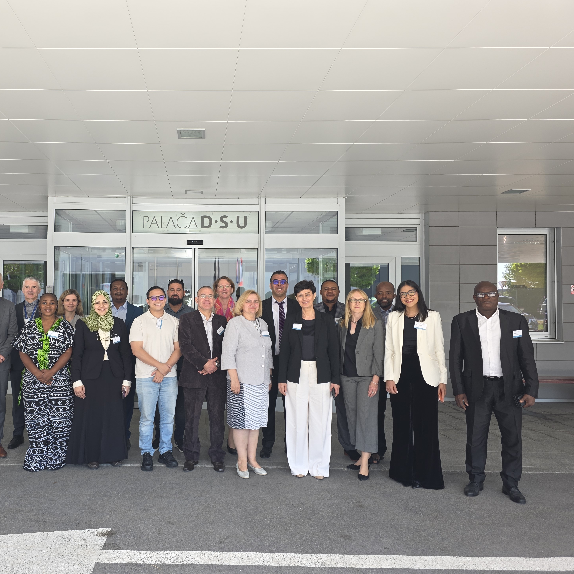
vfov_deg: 57.3
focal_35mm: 28
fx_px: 525
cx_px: 188
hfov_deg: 56.0
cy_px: 294
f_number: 1.7
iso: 32
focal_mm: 6.3
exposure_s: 1/120
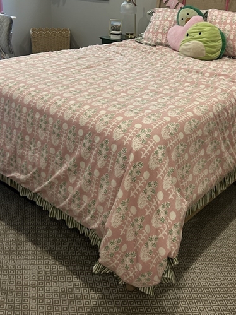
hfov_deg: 35.8
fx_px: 364
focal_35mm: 40
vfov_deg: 45.7
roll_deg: -1.6
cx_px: 146
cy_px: 93
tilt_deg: -15.8
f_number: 1.5
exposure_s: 1/60
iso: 160
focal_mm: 5.7
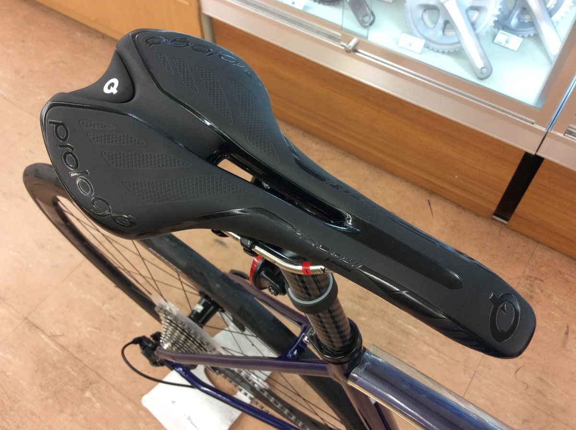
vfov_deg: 44.0
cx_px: 288
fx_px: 532
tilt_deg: -56.2
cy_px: 215
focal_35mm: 32
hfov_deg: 56.9
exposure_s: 1/24
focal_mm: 3.3
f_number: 2.4
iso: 80
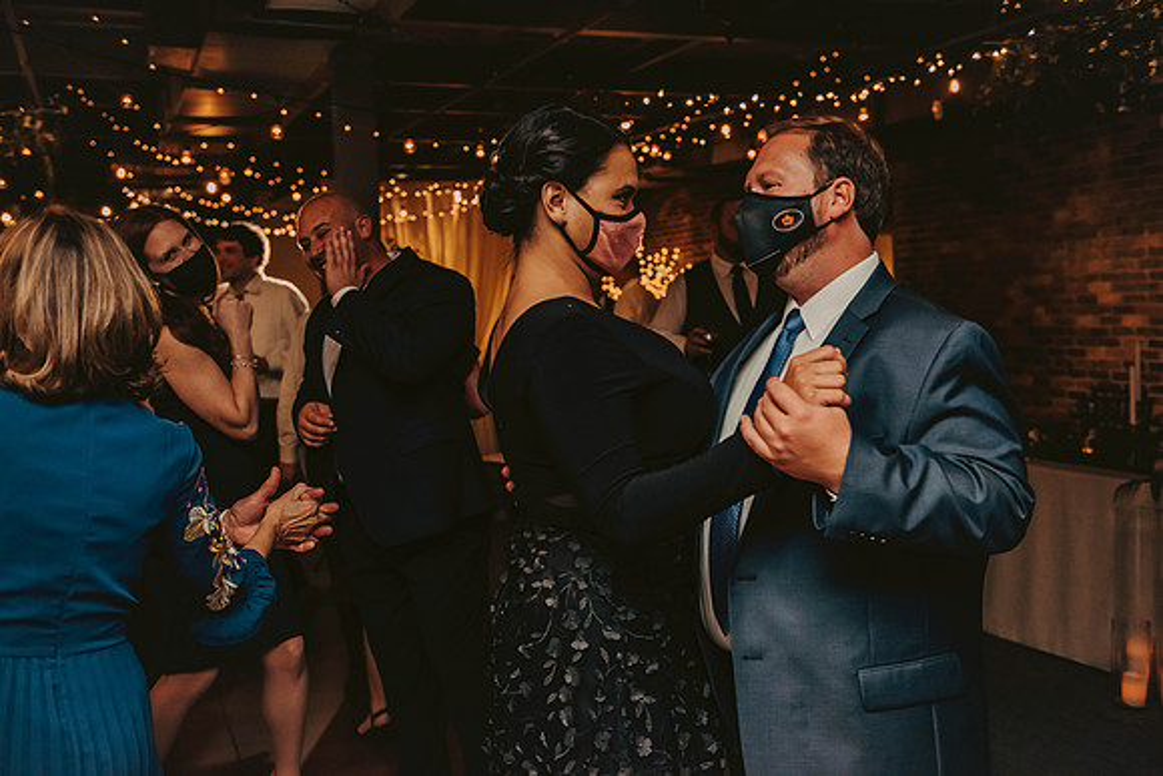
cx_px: 582
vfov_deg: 33.4
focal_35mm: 40
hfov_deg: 48.4
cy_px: 388
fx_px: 1292
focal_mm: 40
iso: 2000
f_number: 3.2
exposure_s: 1/200
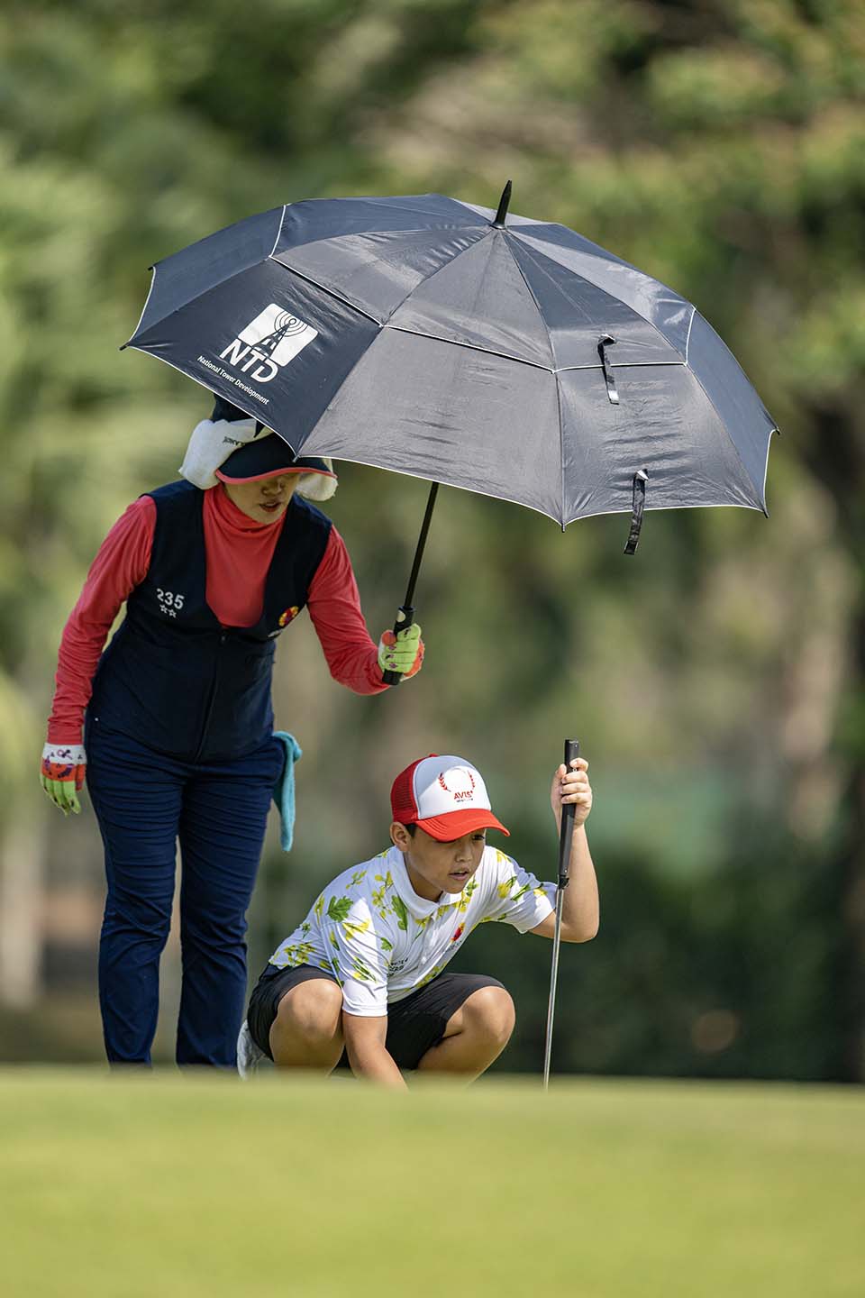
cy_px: 649
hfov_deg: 3.4
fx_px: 14416
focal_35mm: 400
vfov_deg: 5.2
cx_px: 432
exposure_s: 1/3200
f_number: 3.5
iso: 250
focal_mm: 400
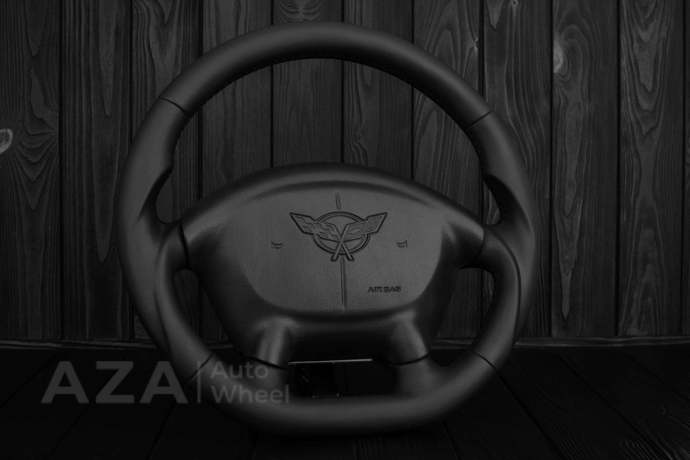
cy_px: 230
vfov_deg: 25.8
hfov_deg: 37.8
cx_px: 345
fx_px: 1006
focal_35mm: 52
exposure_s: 1/125
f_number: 6.3
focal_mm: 35
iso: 500
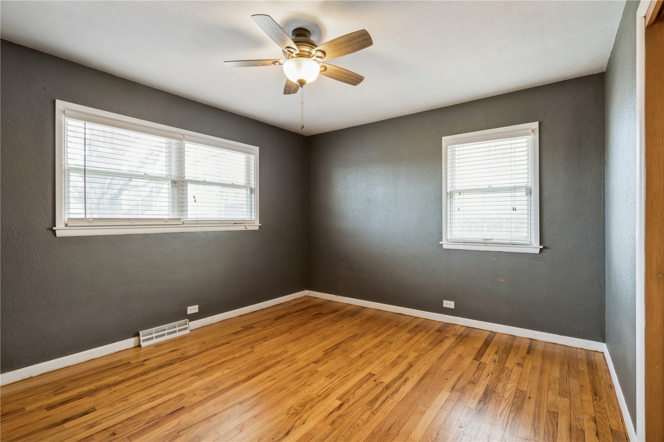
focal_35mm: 16
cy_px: 221
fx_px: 295
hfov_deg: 96.7
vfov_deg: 73.7
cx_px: 332
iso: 400
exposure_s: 1/10
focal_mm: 16
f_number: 9
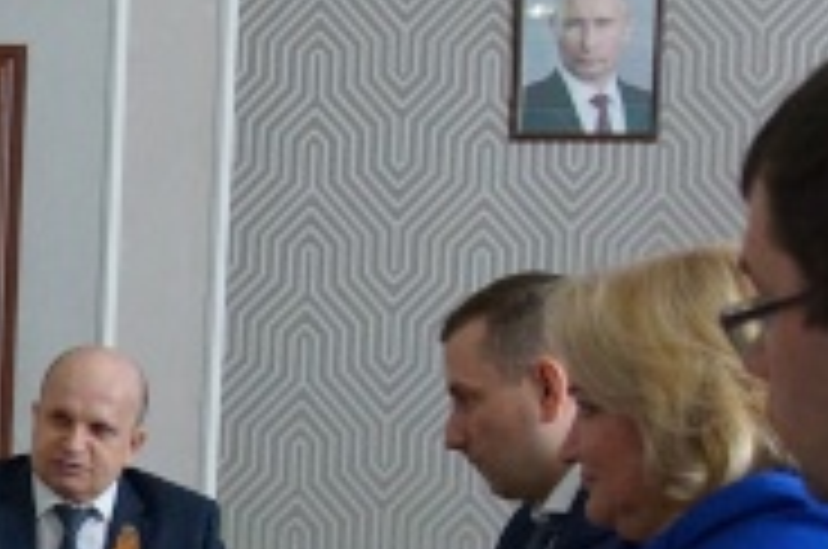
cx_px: -220
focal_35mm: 98
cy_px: 594
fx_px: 2250
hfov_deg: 19.4
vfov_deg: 13.6
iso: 3200
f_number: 3.2
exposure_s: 1/160
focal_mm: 20
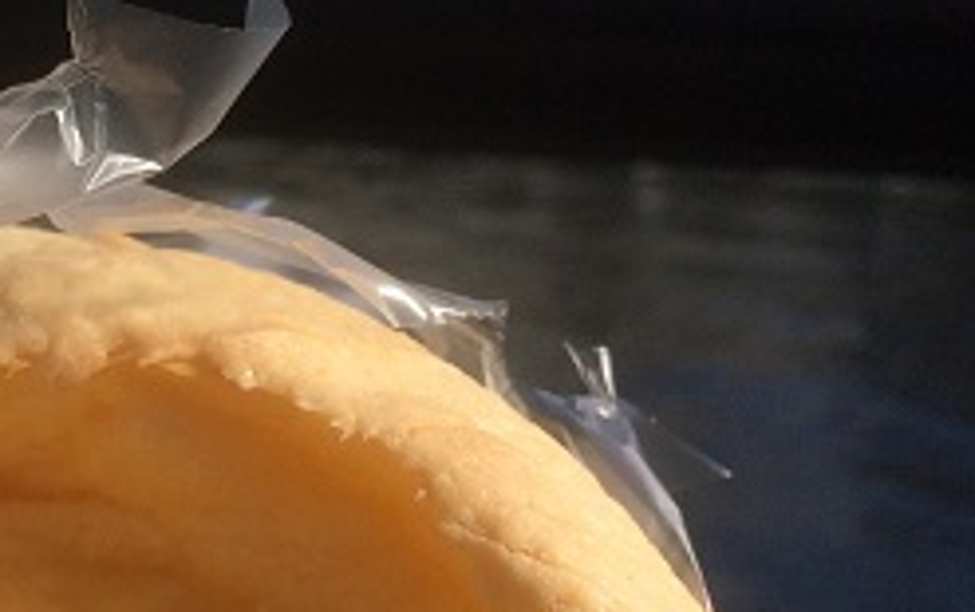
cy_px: 259
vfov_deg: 15.1
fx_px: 2314
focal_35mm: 87
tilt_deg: -10.3
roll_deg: -0.4
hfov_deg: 22.9
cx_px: 24
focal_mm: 4.15
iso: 40
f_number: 2.2
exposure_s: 1/5882
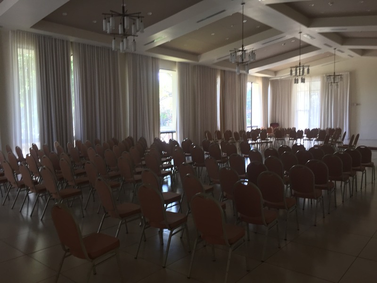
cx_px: 188
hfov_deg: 61.7
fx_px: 316
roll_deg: -0.6
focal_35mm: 29
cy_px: 142
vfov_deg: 48.2
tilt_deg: -4.0
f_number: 2.2
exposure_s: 1/30
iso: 160
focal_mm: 4.15
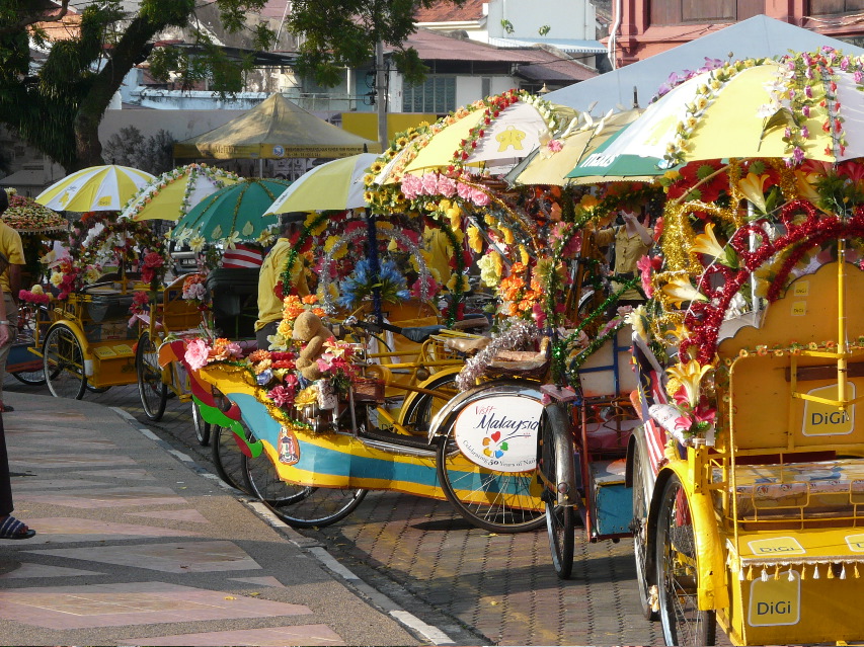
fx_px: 3618
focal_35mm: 145
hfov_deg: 13.6
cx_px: 432
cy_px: 324
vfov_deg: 10.2
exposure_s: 1/200
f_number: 4.5
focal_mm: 18.8
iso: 100
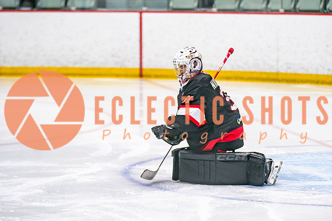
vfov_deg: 6.8
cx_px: 193
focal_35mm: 201
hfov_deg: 10.2
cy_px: 117
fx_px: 1853
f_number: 2.8
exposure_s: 1/640
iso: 1000
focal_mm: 135
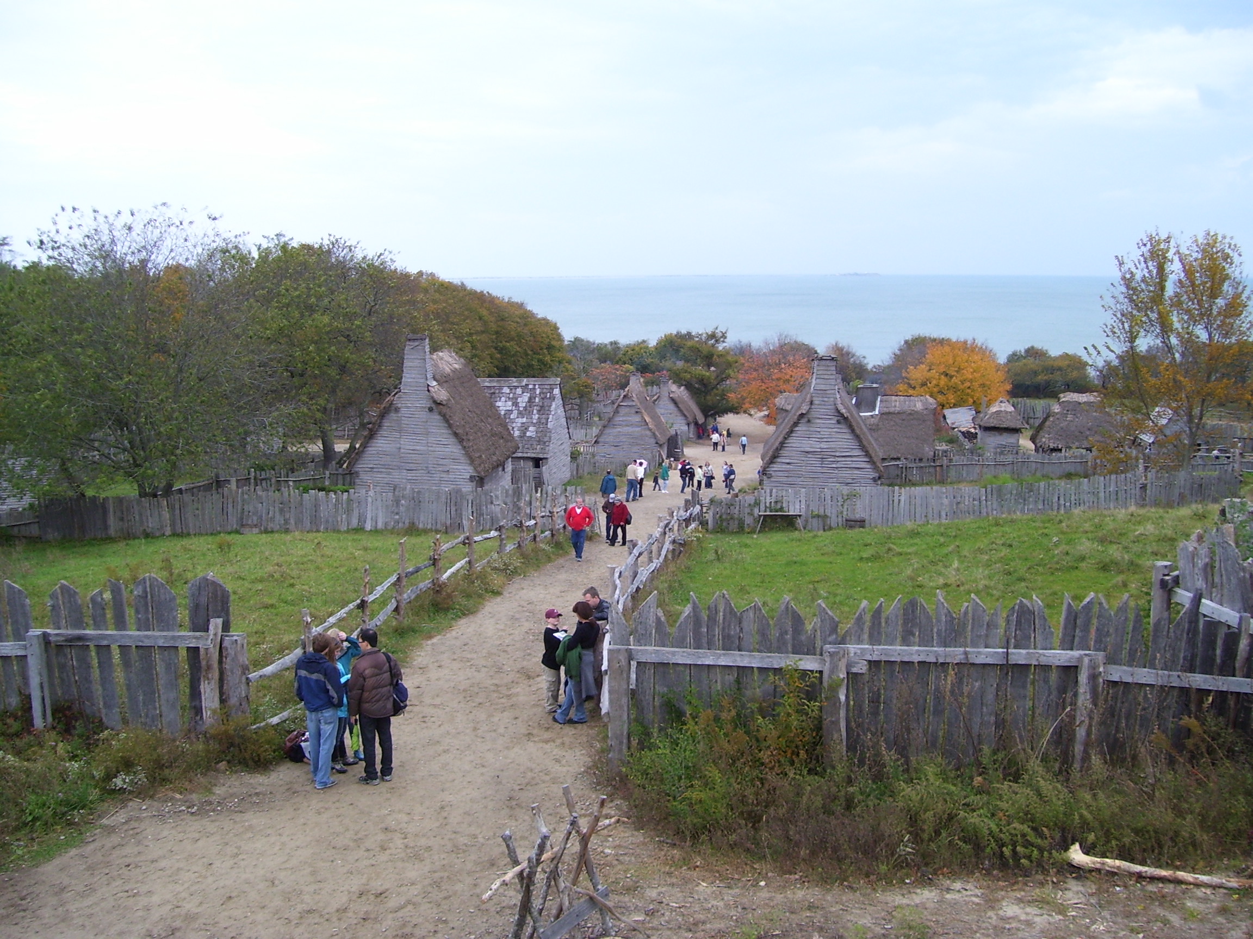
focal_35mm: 36
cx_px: 626
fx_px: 1303
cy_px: 470
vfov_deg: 39.7
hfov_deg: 51.4
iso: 80
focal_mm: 6
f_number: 2.7
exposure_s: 1/500
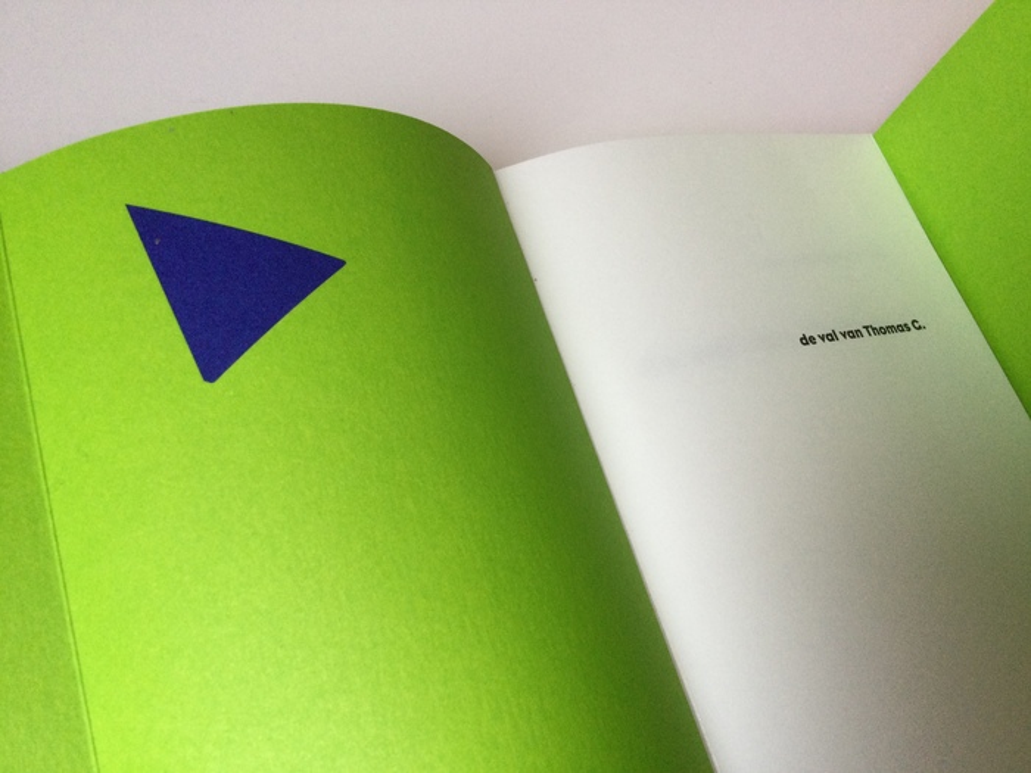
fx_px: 923
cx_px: 516
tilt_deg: -59.8
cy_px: 386
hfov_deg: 58.4
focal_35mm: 31
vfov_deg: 45.4
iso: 40
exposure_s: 1/33
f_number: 2.4
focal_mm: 3.3
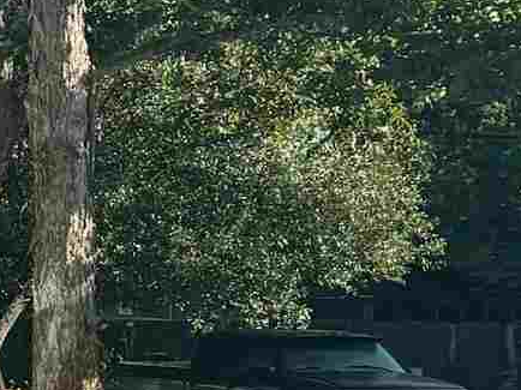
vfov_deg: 8.9
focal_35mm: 166
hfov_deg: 8.9
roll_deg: +0.0
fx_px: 2497
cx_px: -1187
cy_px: 287
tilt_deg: -0.7
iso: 80
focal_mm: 6.76
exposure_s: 1/1597
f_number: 1.78
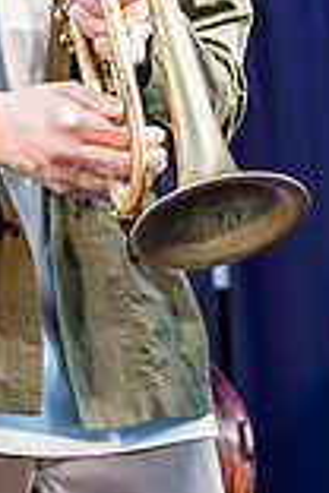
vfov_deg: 6.8
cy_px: -222
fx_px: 4126
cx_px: 24
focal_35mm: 301
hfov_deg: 4.6
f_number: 4
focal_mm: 62
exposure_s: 1/400
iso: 2500
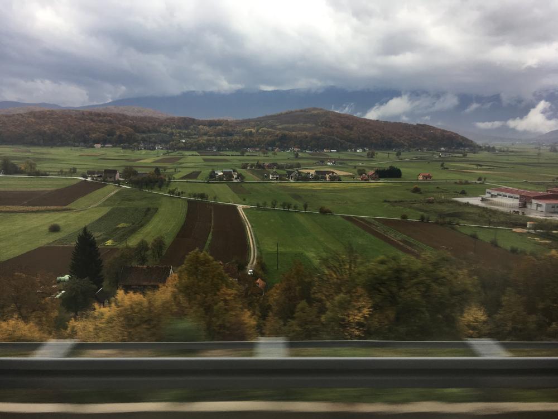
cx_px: 279
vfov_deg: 48.2
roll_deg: -1.9
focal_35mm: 29
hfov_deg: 61.7
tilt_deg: -4.7
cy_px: 210
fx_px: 467
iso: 40
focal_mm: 4.15
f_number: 2.2
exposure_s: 1/100
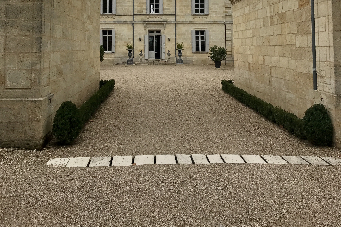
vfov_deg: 32.4
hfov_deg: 49.6
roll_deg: +0.2
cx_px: 171
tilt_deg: +6.3
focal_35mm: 39
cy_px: 20
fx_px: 369
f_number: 1.8
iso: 20
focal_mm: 3.99
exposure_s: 1/2336
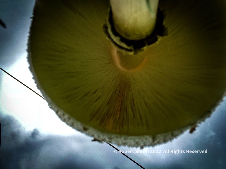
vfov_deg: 46.8
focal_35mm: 30
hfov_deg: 60.0
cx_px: 113
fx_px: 196
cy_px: 84
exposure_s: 1/400
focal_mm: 2.71
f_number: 2.2
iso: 32
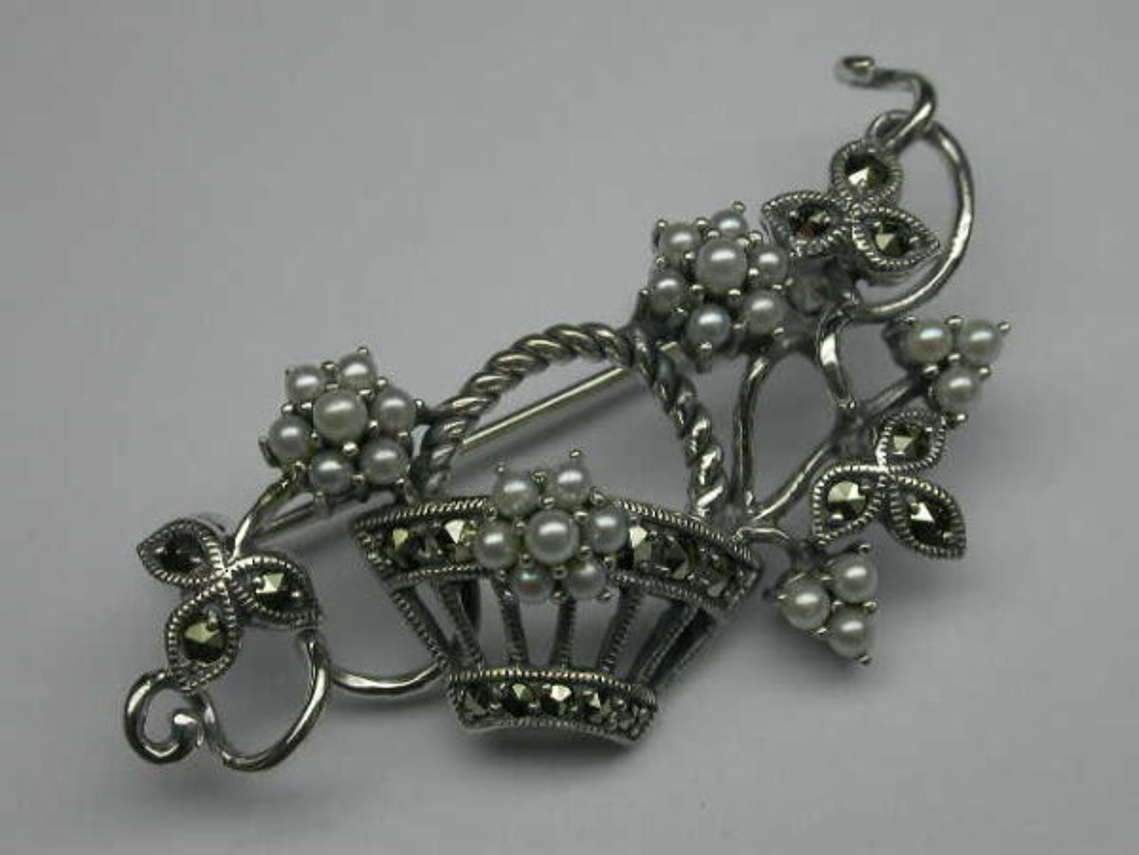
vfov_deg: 17.4
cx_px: 570
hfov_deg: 23.0
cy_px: 428
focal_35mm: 85
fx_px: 2797
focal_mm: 17.7
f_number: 9.3
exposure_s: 1/69
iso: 100
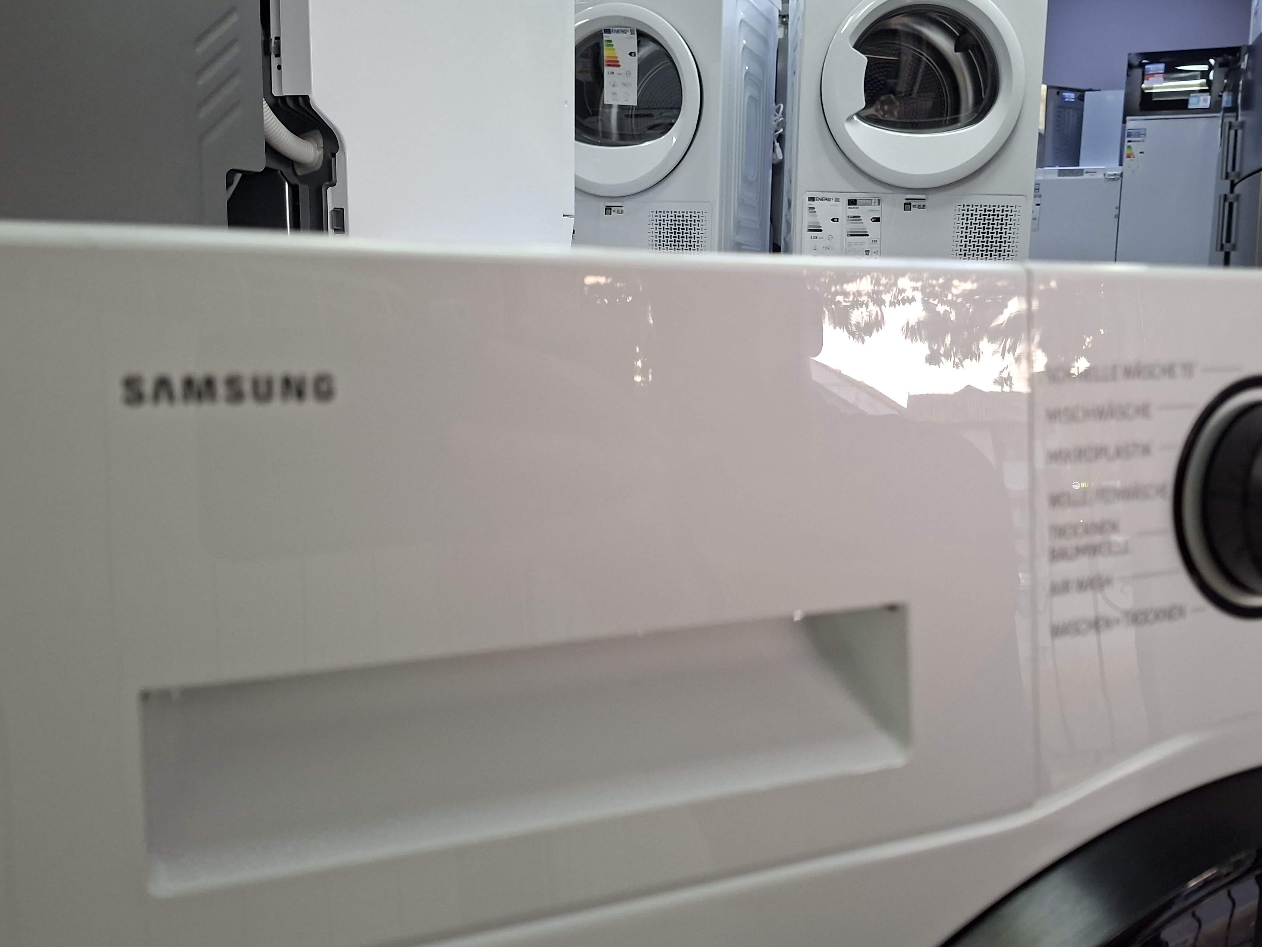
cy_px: 418
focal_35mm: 27
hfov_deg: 65.1
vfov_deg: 51.2
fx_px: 984
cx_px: 713
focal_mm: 5.54
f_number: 1.8
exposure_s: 1/120
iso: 320
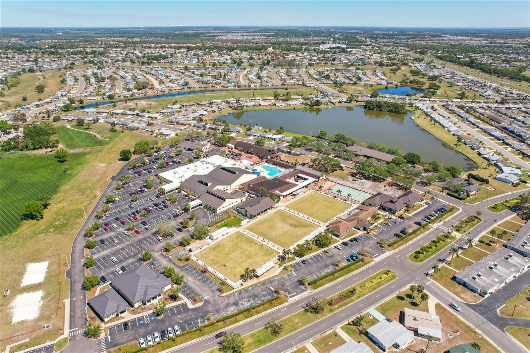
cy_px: 176
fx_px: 324
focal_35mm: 22
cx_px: 265
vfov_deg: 57.2
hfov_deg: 78.6
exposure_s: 1/640
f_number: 2.8
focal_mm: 8.4
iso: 120
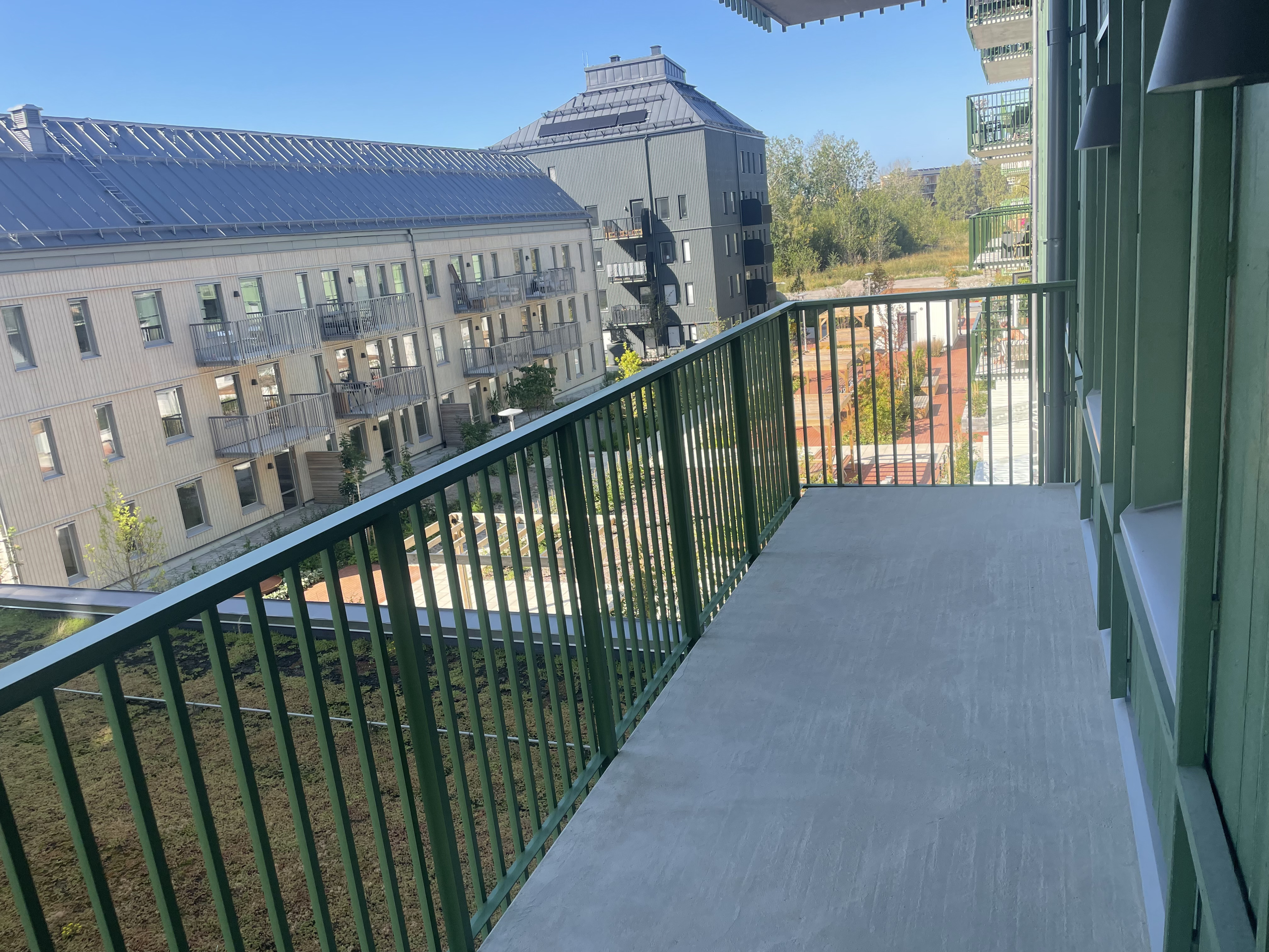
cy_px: 476
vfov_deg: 53.1
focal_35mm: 26
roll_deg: +5.7
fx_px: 953
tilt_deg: -13.5
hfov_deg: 67.3
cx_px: 634
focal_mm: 4.2
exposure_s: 1/895
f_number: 1.6
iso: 32
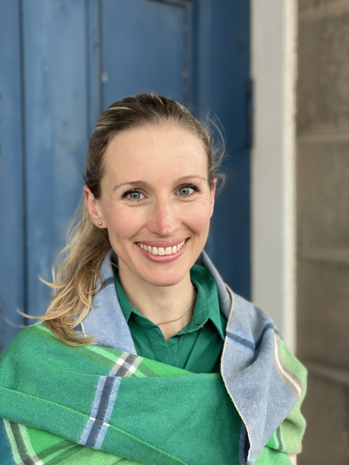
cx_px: 174
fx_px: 699
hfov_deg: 28.0
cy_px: 232
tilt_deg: -3.3
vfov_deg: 36.8
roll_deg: +0.2
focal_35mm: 52
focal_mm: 6
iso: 160
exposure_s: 1/122
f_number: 2
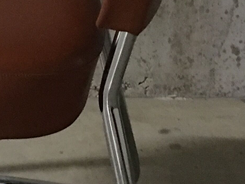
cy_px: 71
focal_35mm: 126
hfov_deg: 15.4
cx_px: 7
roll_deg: -3.2
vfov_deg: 11.8
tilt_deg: -25.8
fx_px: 892
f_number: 2.2
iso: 160
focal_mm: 4.15
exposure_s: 1/4
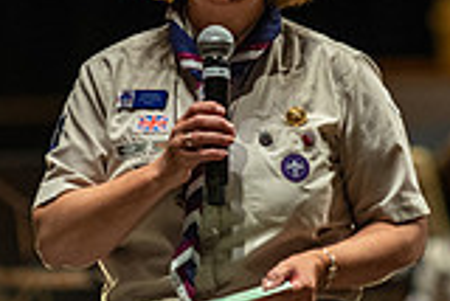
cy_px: -15
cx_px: 228
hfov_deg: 2.8
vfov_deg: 1.9
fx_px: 9045
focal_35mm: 723
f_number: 2.8
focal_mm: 200
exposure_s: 1/125
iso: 2500
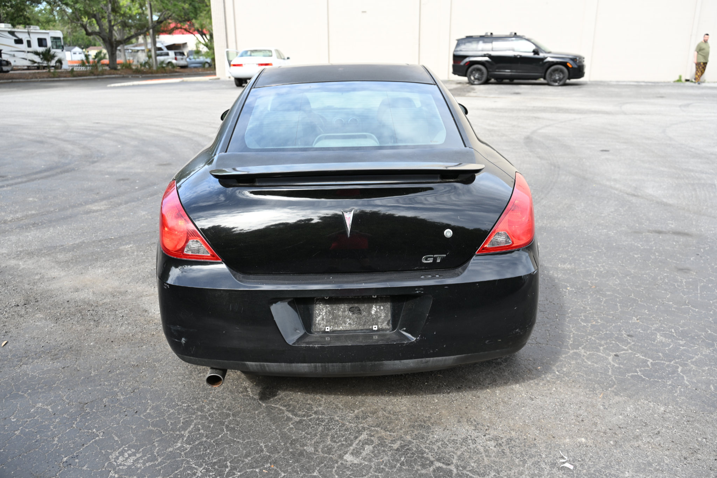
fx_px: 558
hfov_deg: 65.5
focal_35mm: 28
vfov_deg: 46.4
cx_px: 358
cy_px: 239
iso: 100
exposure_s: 1/250
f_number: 4
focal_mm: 28
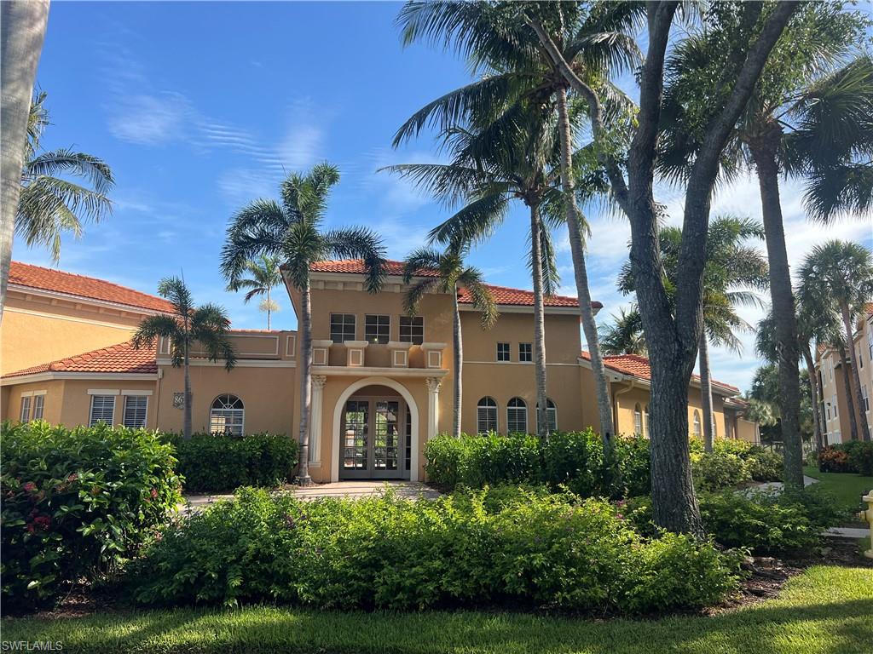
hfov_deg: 67.3
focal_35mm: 26
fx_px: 656
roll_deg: -0.1
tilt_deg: +9.7
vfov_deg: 53.1
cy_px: 327
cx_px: 436
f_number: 1.5
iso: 50
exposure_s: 1/2008
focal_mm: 5.7
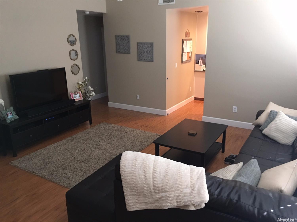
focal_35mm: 29
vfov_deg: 48.2
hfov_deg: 61.7
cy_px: 111
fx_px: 249
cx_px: 148
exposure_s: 1/10
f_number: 2.2
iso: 80
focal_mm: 4.15
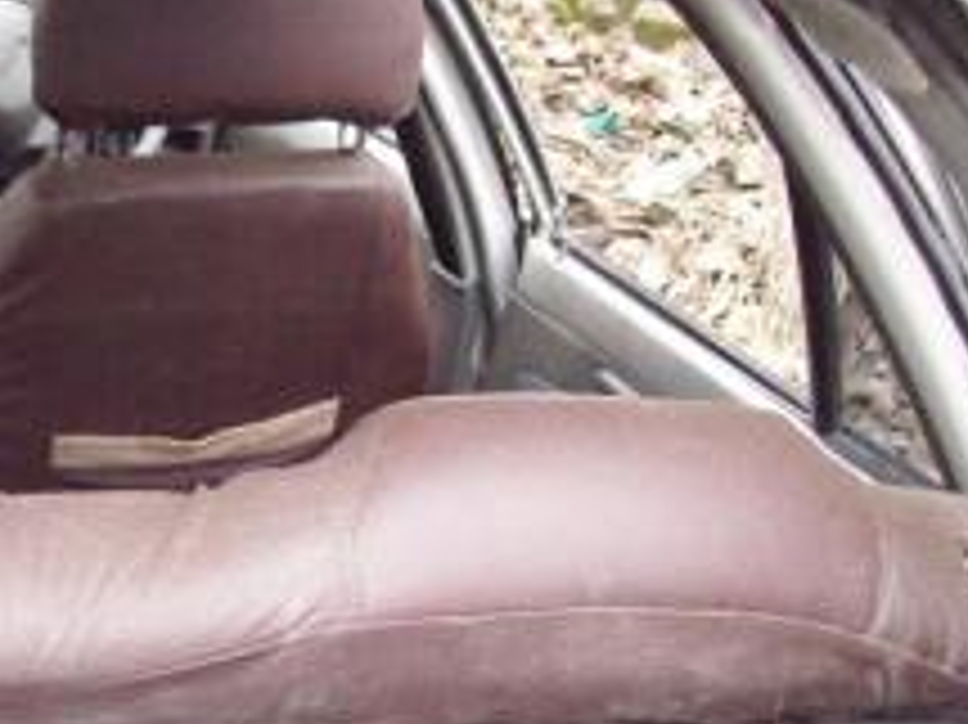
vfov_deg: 19.5
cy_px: 526
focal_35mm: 75
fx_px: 2096
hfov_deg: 25.4
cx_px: 135
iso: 403
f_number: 2.7
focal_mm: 6
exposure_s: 1/128
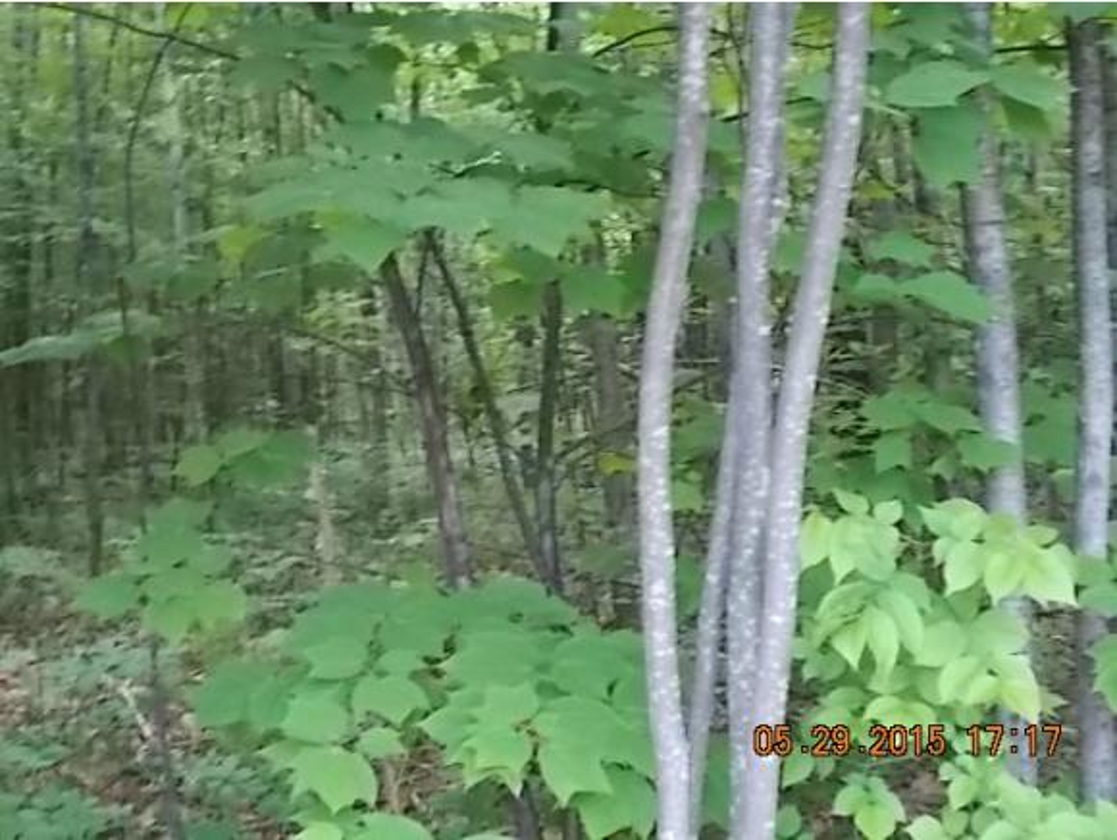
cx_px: 558
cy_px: 420
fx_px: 1615
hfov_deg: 38.2
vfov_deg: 29.1
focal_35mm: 50
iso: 500
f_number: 4.5
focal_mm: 9
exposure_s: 1/30
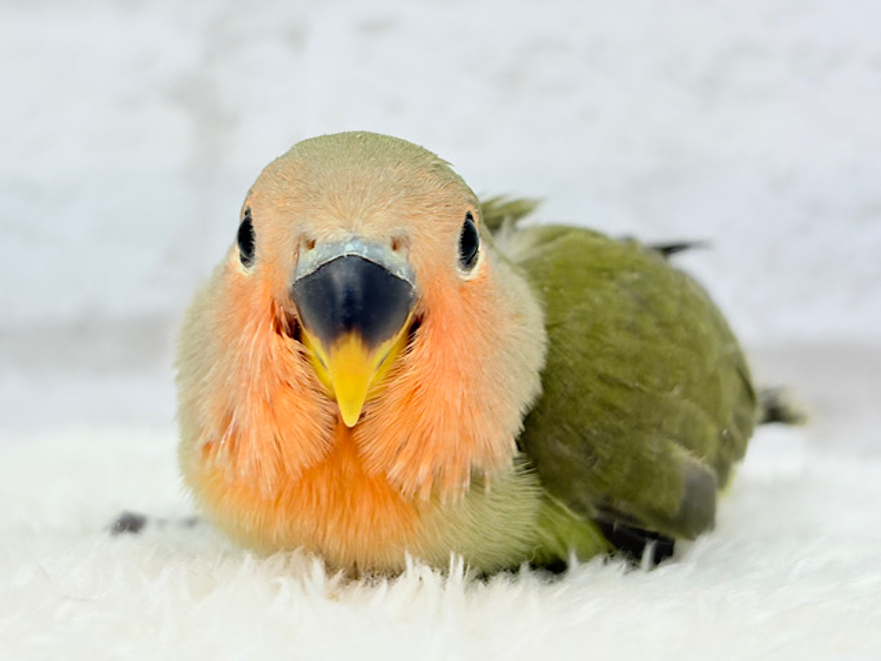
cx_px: 440
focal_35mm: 52
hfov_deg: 36.8
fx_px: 1323
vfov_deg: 28.0
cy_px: 330
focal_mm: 5.96
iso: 40
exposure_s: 1/50
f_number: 1.6
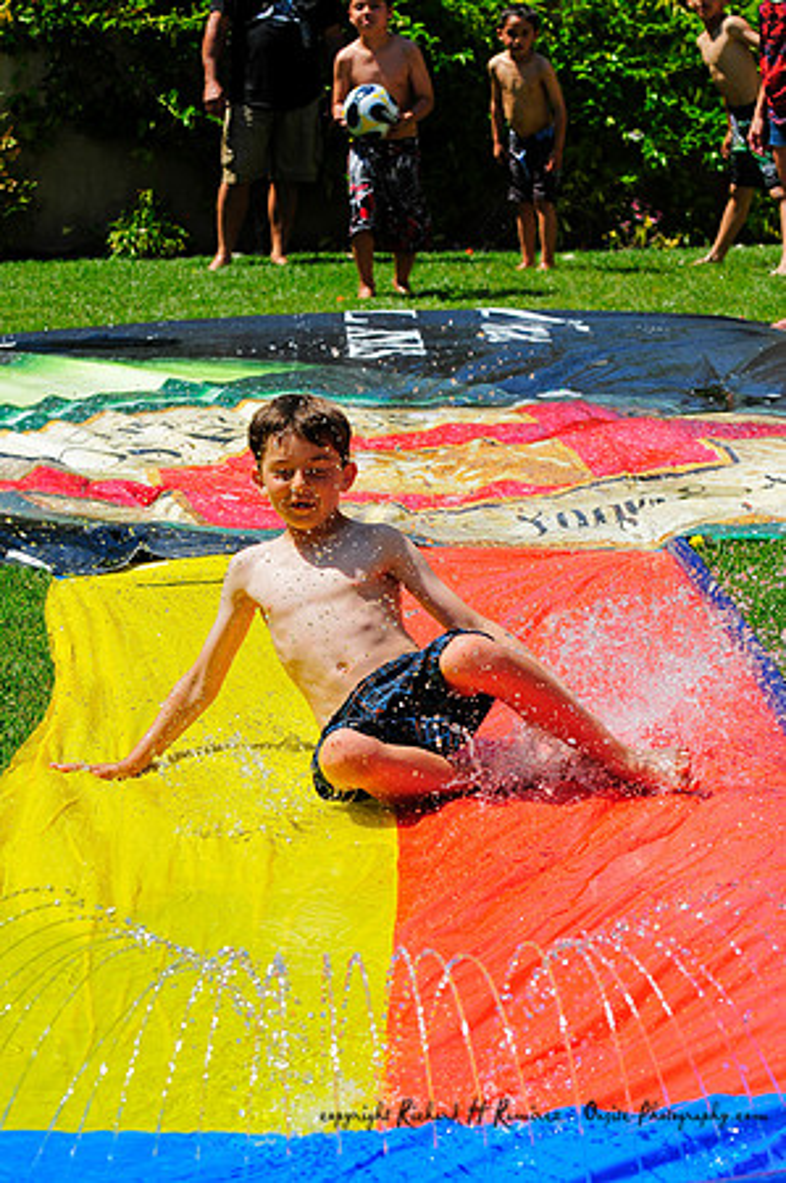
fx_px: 3446
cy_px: 592
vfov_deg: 19.5
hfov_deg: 13.0
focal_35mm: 105
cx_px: 393
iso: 200
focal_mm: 70
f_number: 6.3
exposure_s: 1/640
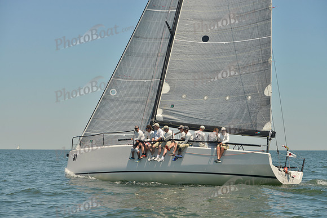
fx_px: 636
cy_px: 109
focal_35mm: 70
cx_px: 164
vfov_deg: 19.5
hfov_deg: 28.8
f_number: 7.1
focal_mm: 70
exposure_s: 1/640
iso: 200
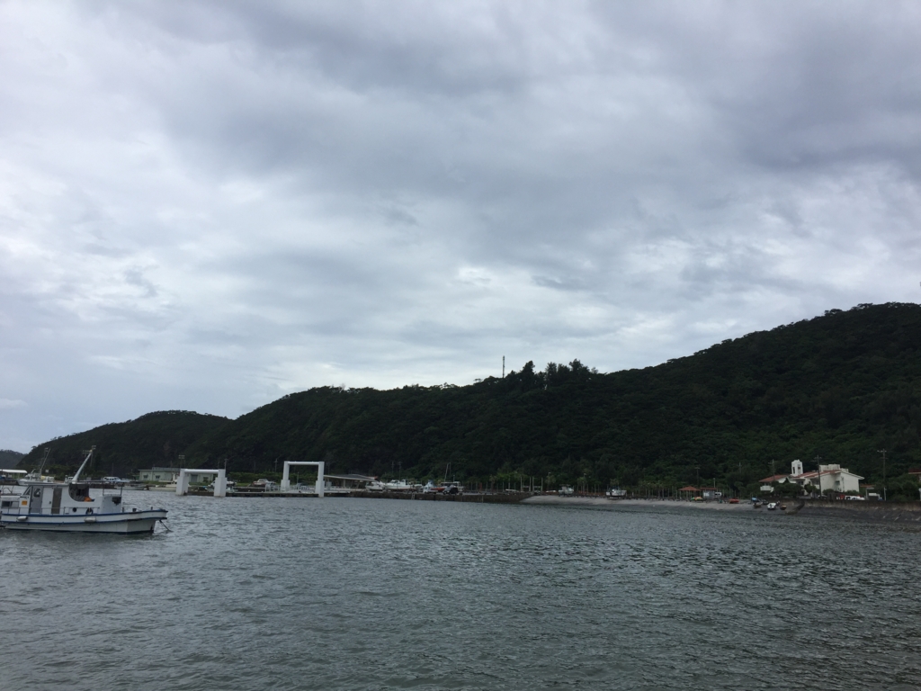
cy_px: 346
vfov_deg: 48.2
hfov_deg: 61.7
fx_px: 772
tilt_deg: +14.3
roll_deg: -2.7
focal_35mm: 29
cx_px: 460
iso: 32
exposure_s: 1/2475
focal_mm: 4.15
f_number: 2.2
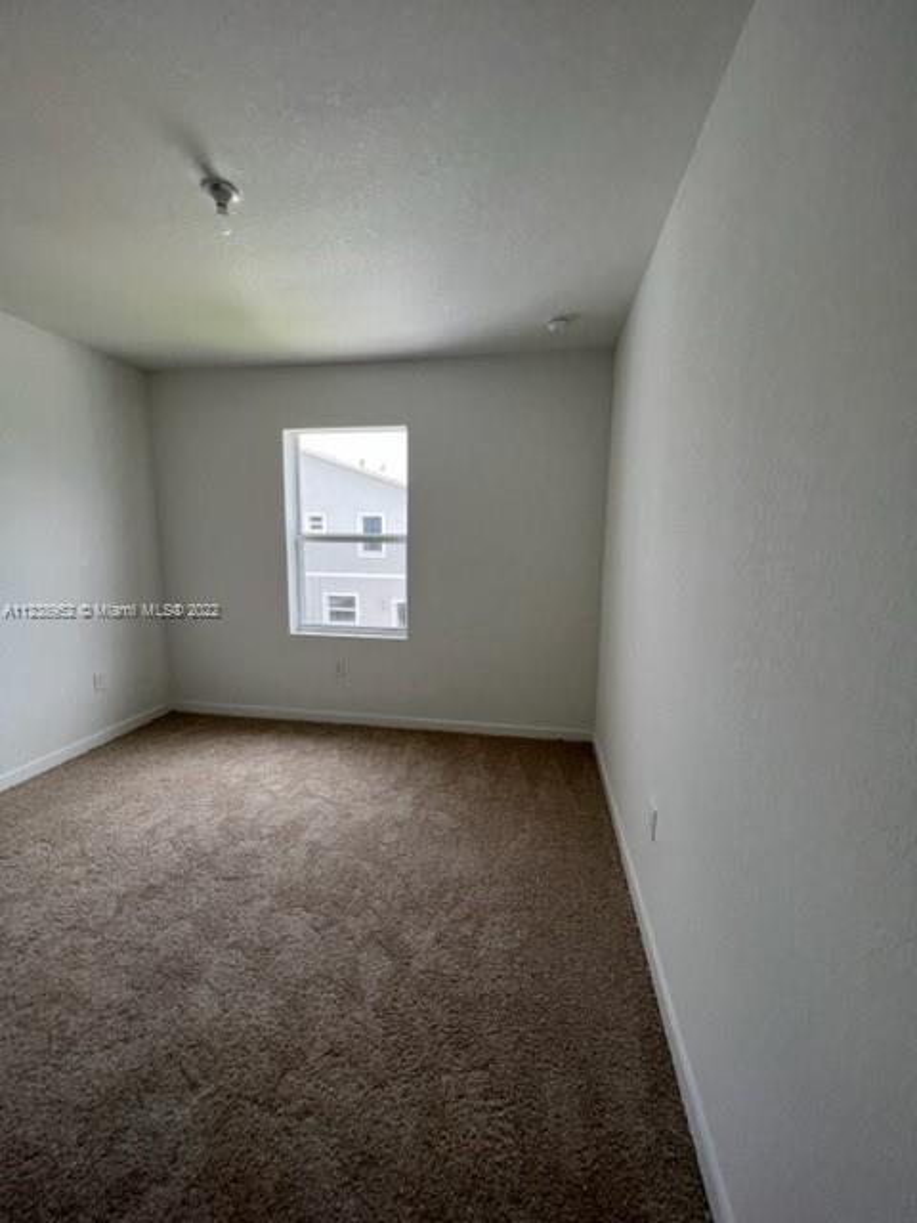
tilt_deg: -8.0
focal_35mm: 13
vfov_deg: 106.2
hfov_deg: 89.9
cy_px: 612
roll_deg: -0.6
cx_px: 458
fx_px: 459
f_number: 1.8
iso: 40
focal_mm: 1.57
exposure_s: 1/122
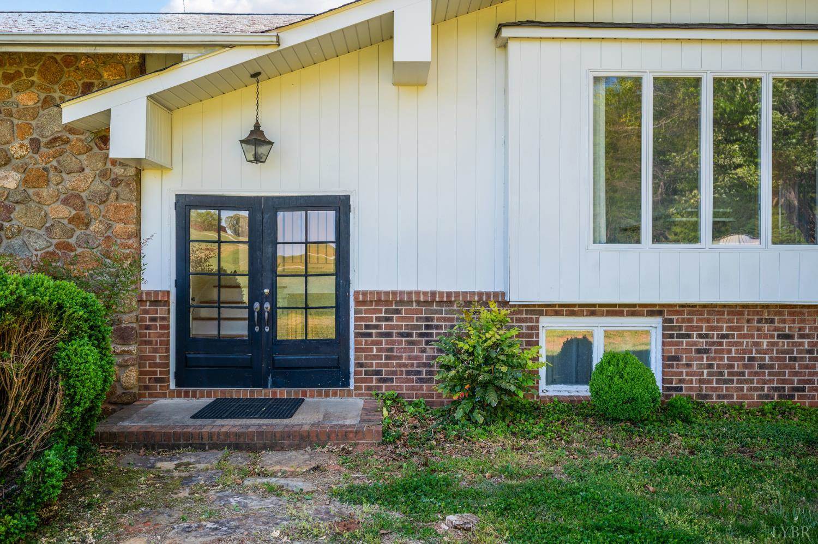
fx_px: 681
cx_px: 409
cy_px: 272
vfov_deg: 43.5
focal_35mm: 30
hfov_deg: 62.0
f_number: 4
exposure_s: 1/320
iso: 200
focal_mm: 30
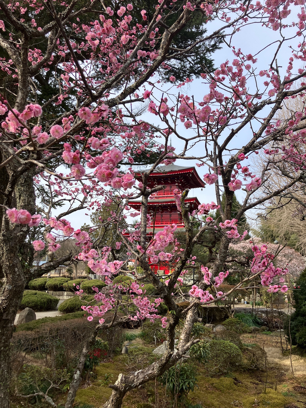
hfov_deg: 49.7
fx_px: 330
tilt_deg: +13.2
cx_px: 153
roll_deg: -2.5
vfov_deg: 63.4
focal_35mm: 28
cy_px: 204
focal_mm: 3.99
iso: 32
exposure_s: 1/883
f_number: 1.8
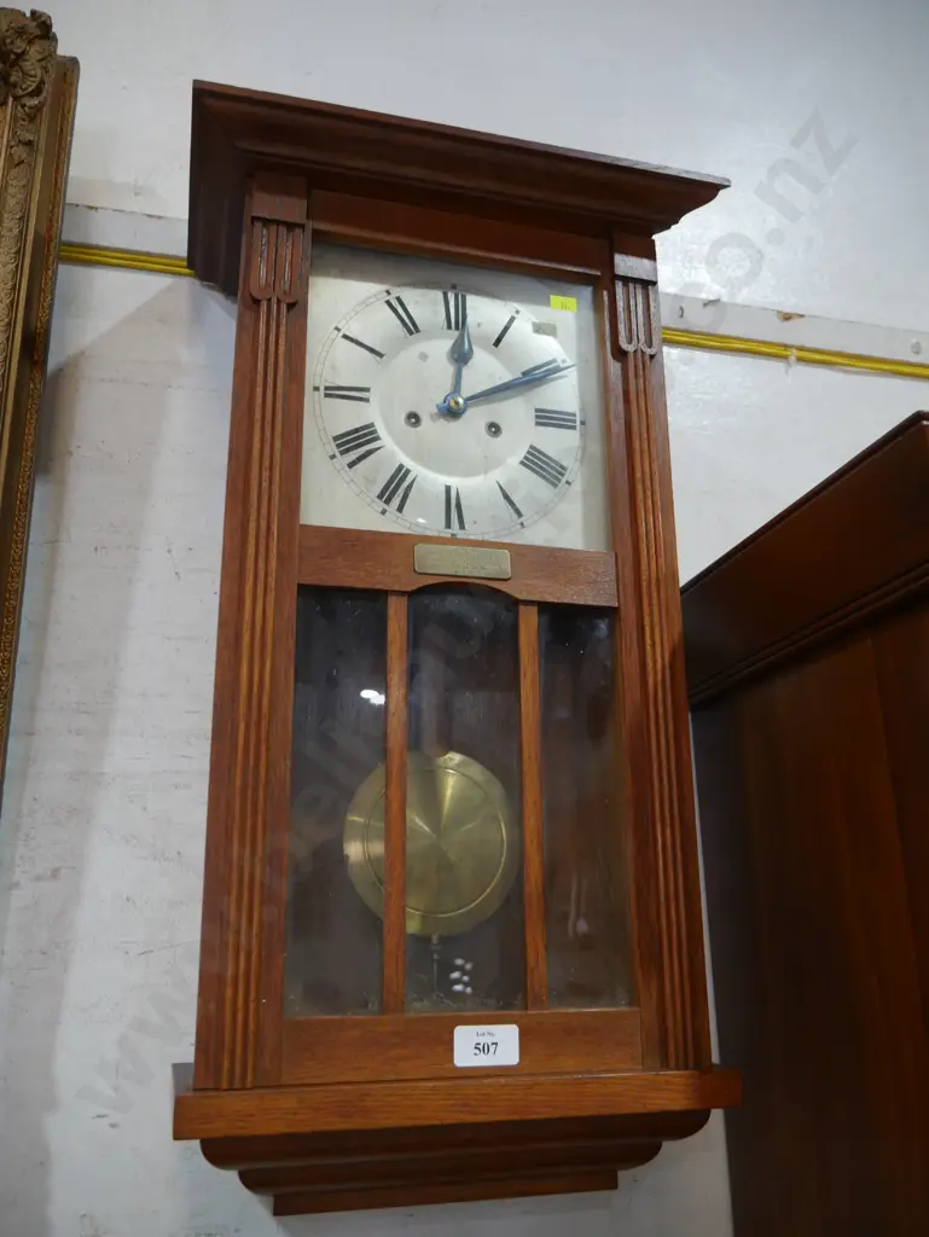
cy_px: 618
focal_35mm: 28
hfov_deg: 49.8
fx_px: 1001
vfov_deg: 63.4
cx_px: 464
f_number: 3.5
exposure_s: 1/60
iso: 500
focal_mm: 14
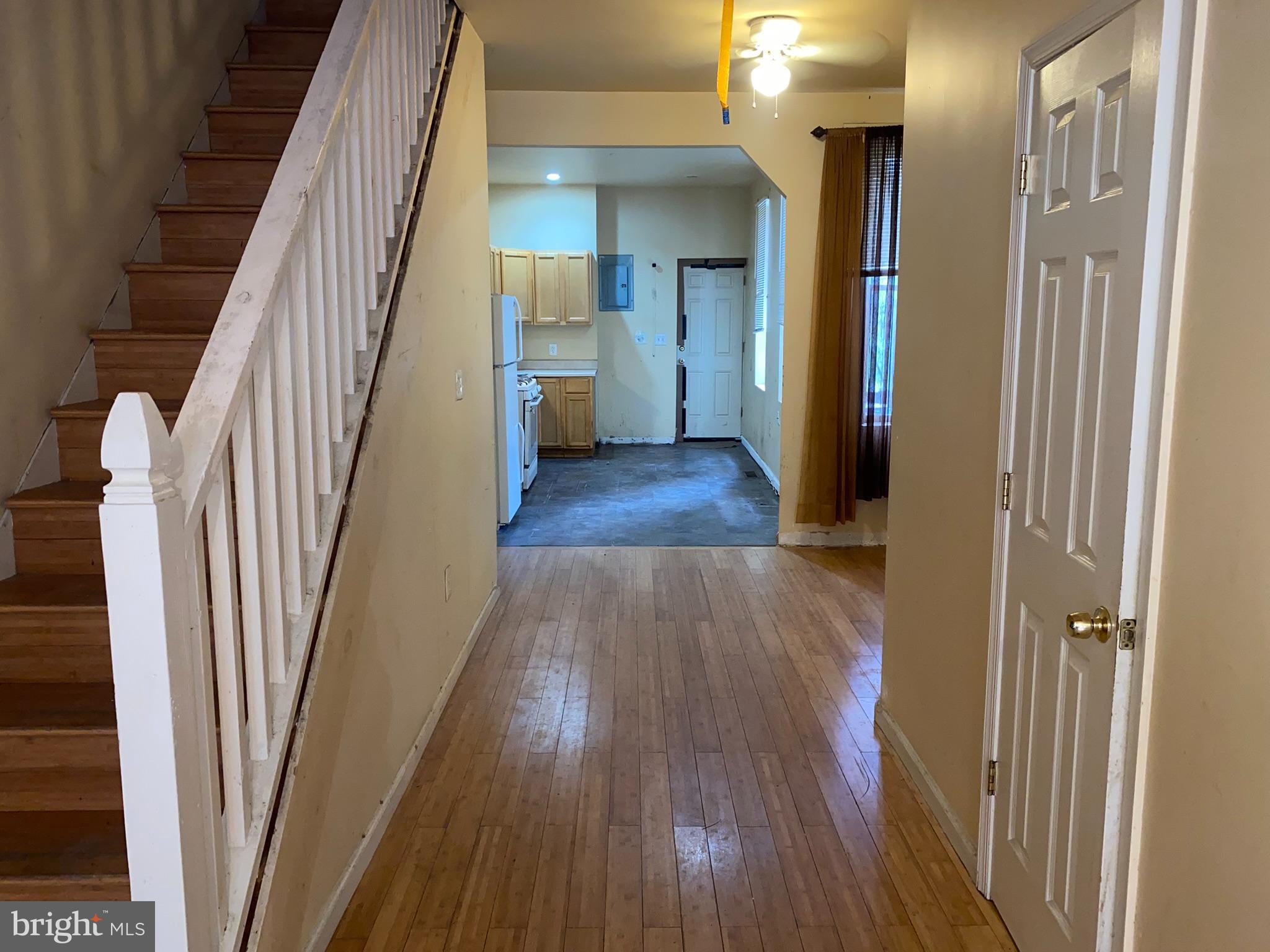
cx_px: 635
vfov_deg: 53.1
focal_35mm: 26
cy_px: 476
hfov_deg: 67.3
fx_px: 954
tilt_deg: -8.8
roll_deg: +0.1
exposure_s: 1/15
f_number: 1.8
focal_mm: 4.25
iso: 100
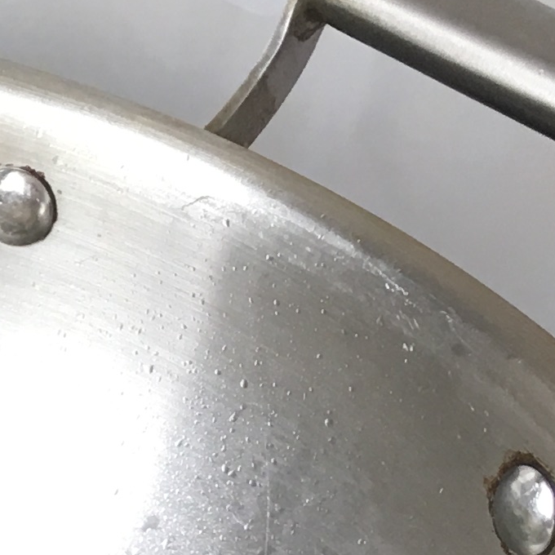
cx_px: -432
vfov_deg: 10.6
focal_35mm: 152
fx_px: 2757
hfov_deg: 10.8
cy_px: 1087
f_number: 2.2
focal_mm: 4.15
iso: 32
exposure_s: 1/17
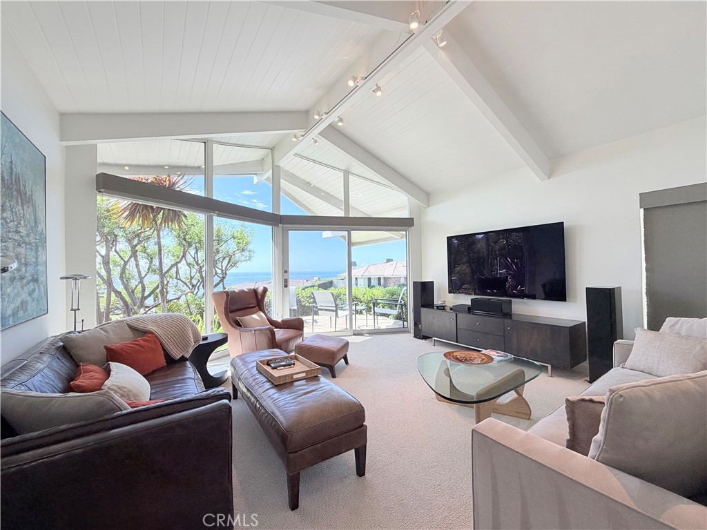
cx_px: 354
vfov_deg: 85.7
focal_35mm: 14
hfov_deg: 102.1
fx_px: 286
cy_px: 265
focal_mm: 2.22
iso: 64
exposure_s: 1/120
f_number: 2.2
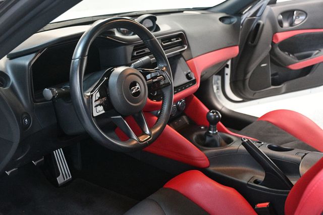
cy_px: 108
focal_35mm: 40
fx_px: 359
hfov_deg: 48.5
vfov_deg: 33.4
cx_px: 162
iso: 5600
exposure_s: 1/60
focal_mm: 27
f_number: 4
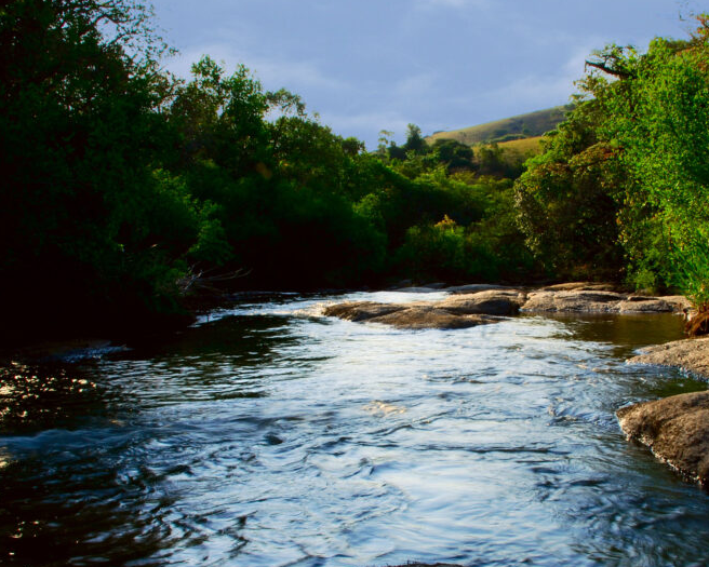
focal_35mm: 44
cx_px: 438
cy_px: 346
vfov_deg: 34.0
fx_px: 923
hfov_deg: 41.7
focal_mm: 20
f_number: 22
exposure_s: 1/13
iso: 100
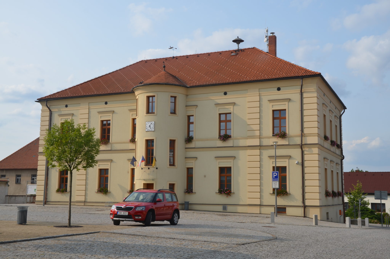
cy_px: 130
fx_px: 486
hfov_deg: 43.7
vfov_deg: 29.7
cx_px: 195
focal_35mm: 45
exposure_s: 1/250
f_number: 8
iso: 125
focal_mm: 30
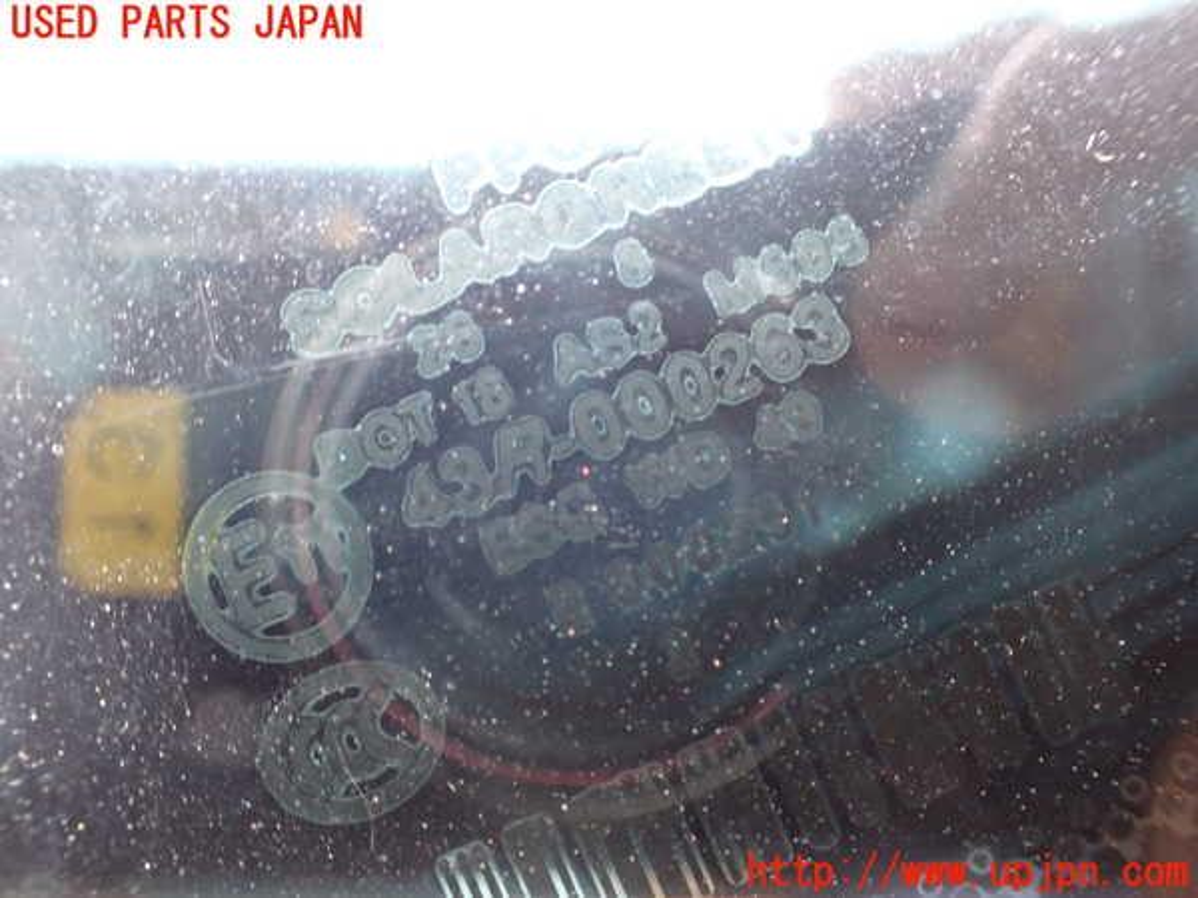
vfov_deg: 46.8
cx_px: 599
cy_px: 449
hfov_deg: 60.0
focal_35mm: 30
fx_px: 1038
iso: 800
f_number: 2.3
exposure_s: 1/40
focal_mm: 5.4
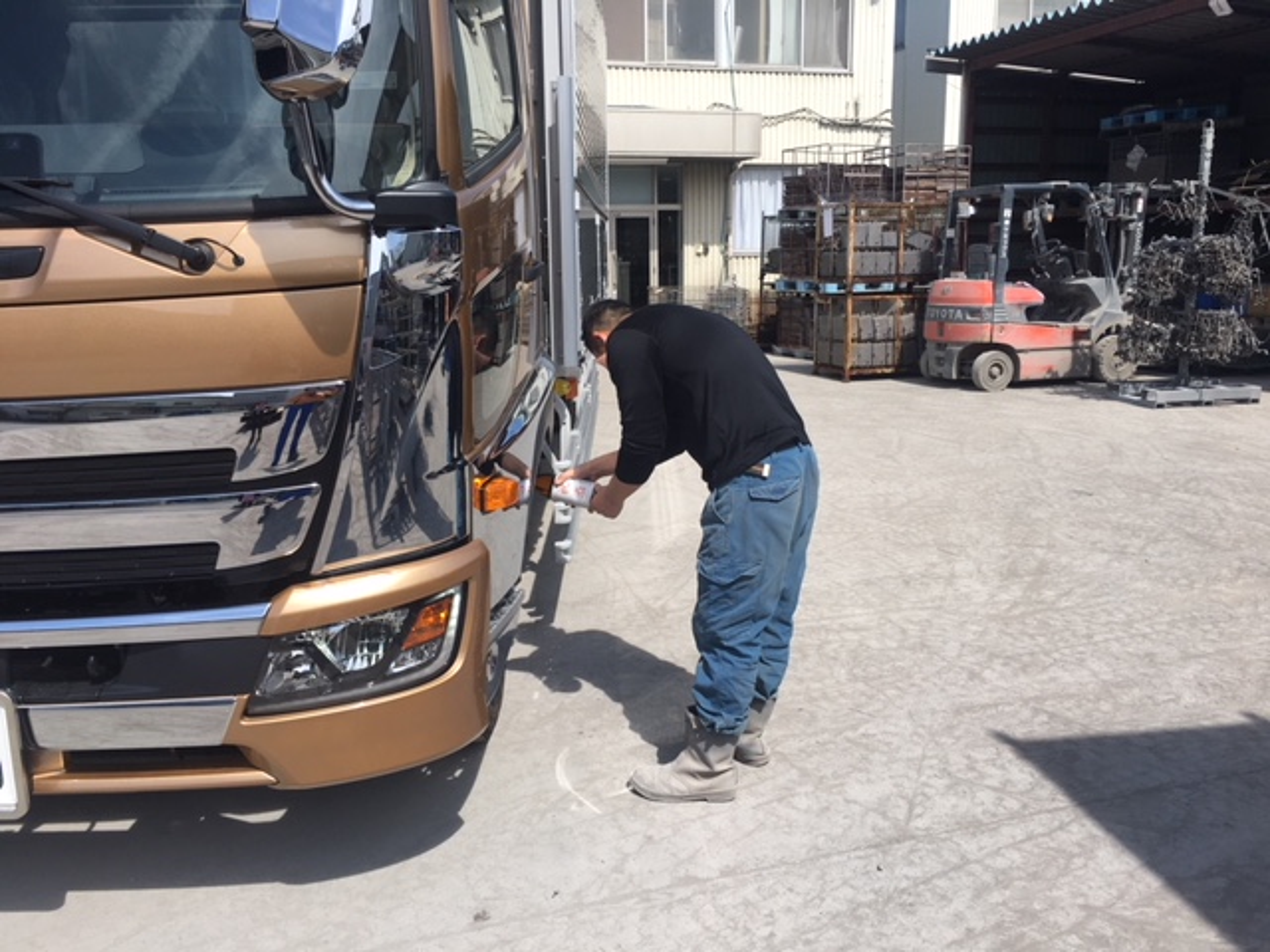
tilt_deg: -10.4
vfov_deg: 48.2
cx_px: 635
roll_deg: +0.3
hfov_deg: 61.7
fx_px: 1064
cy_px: 476
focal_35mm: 29
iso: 25
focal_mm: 4.15
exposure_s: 1/1451
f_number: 2.2
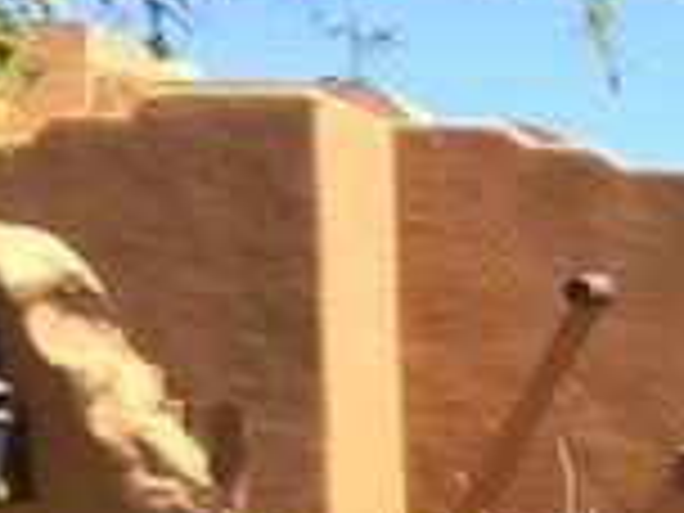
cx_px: 1778
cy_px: 778
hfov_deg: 10.6
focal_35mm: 153
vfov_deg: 9.4
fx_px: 3023
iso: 32
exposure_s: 1/1163
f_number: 2.2
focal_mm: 4.15
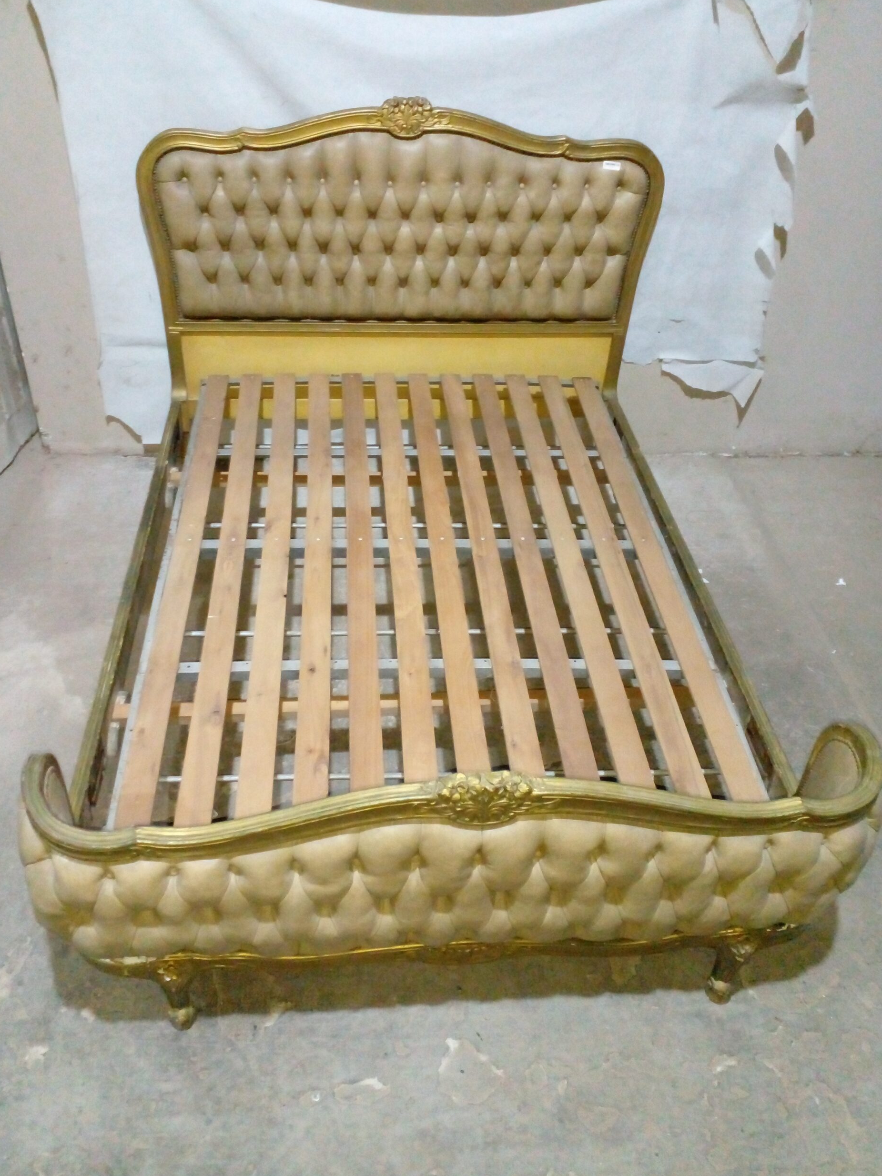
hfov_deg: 49.7
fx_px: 951
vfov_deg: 63.4
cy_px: 572
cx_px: 440
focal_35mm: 28
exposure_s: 1/20
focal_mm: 3.6
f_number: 1.9
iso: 800
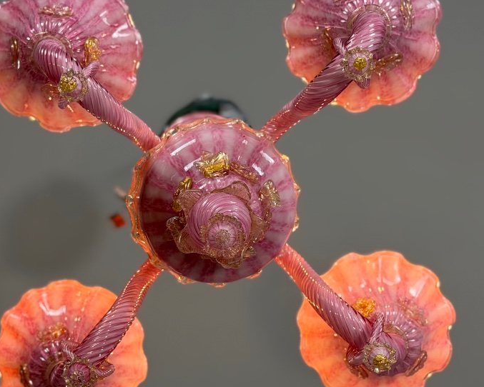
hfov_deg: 23.0
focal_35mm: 83
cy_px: 206
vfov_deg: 18.5
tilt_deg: +83.2
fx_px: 1189
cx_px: 187
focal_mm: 6.76
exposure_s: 1/100
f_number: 1.78
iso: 100
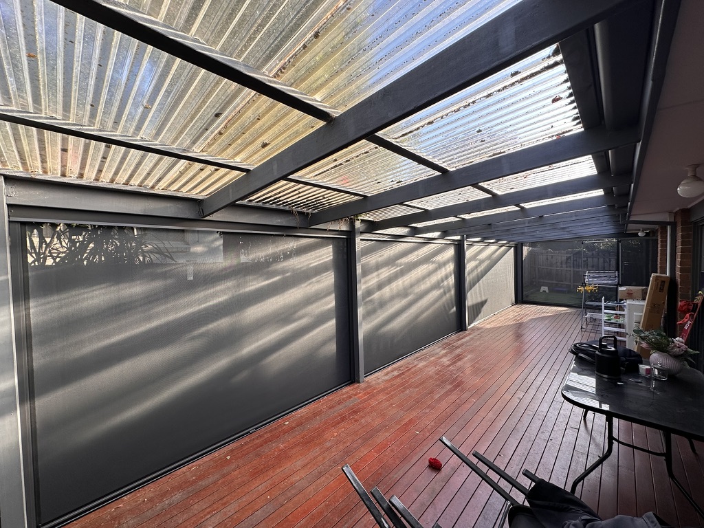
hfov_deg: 102.1
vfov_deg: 85.7
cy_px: 264
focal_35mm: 14
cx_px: 352
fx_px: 285
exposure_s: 1/126
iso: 40
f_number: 2.2
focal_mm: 2.22
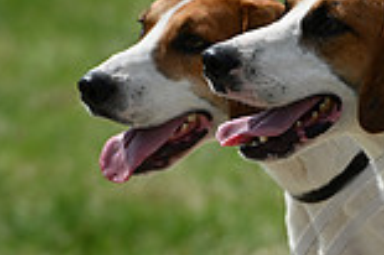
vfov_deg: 1.8
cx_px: 491
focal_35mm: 750
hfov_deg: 2.7
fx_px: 7991
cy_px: 338
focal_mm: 200
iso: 125
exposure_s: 1/1250
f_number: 4.5
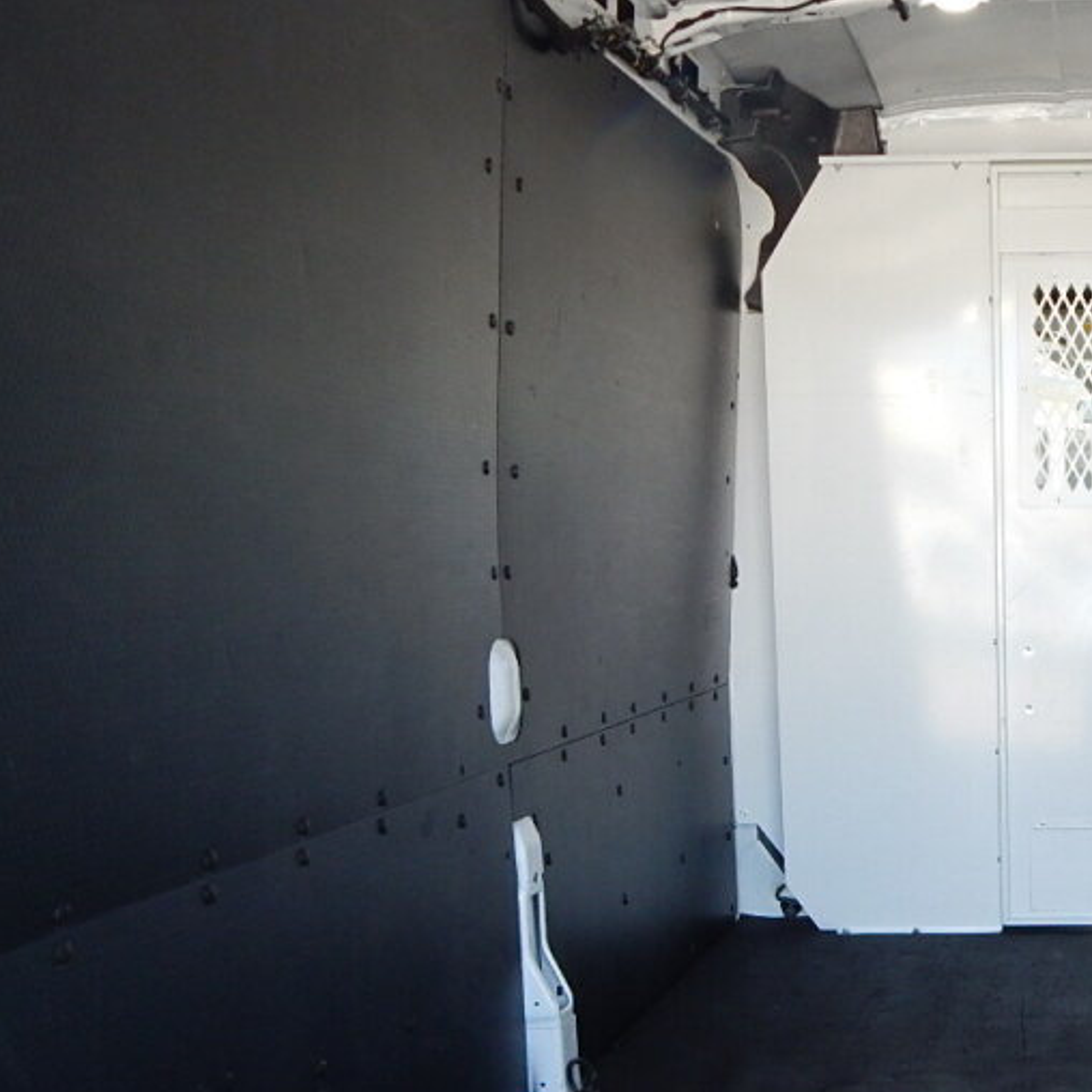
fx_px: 1749
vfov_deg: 33.9
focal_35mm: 49
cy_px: 823
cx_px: 1066
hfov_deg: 32.2
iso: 125
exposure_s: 1/100
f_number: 3
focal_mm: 4
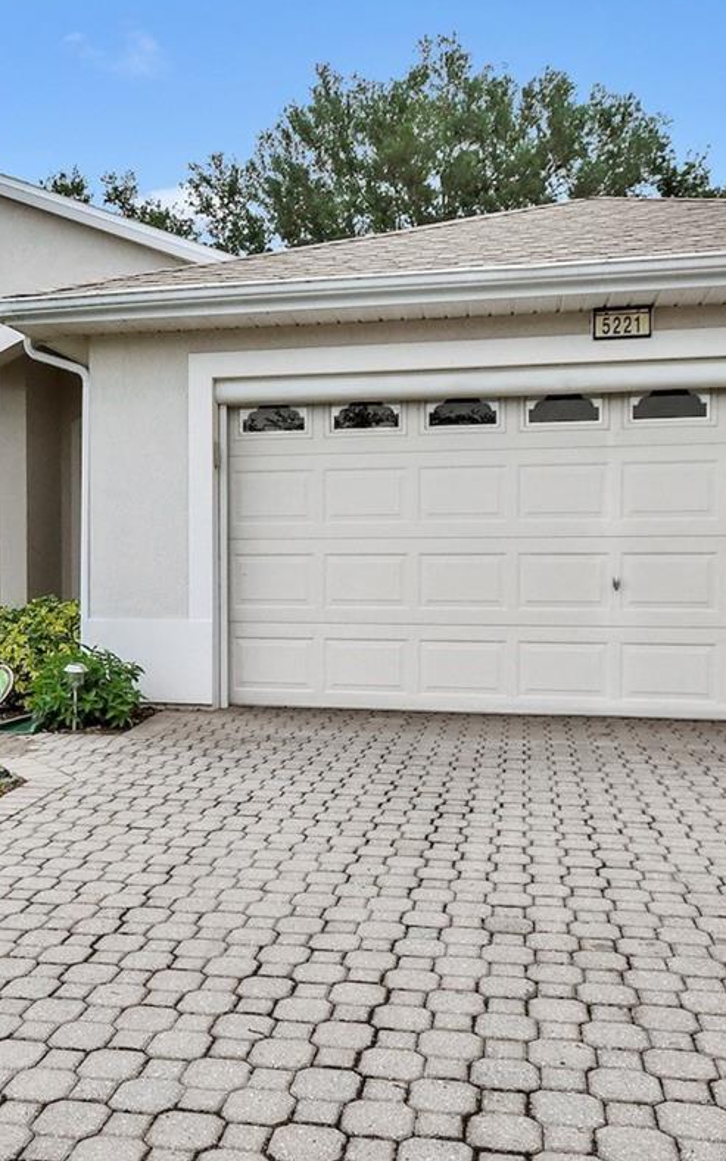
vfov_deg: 60.9
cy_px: 676
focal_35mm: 31
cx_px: 35
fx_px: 982
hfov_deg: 37.2
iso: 640
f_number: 11
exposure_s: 1/200
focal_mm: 10
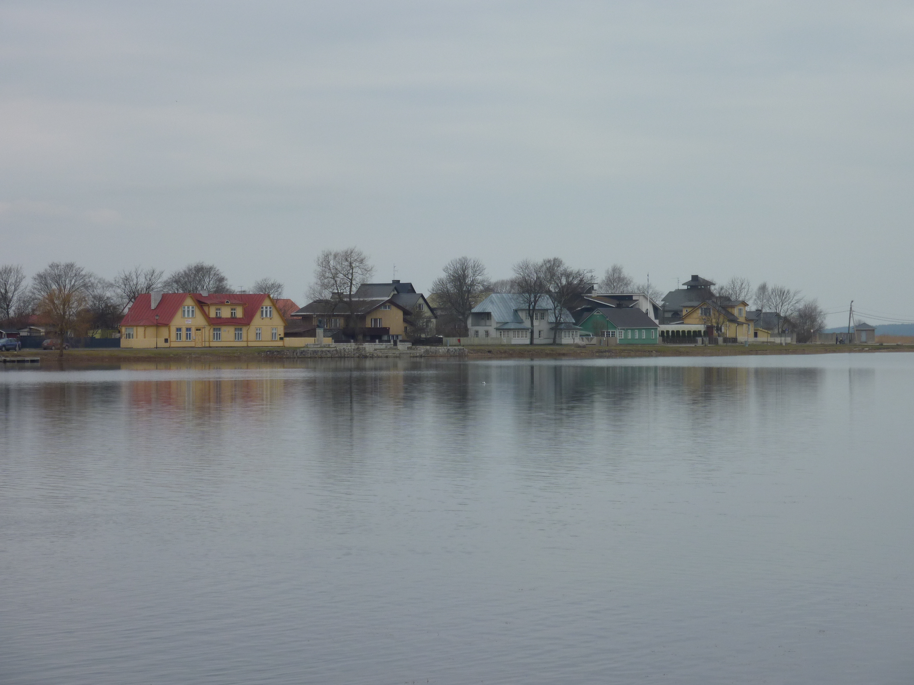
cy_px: 342
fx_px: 3142
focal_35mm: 119
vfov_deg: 12.5
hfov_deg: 16.6
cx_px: 457
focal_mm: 19.5
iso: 80
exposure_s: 1/500
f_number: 5
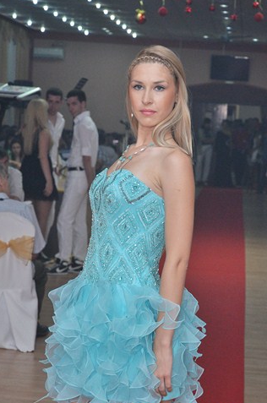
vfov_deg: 19.0
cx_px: 142
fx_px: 1207
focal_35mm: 108
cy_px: 216
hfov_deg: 12.6
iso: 1000
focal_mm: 66
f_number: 6.3
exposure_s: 1/100
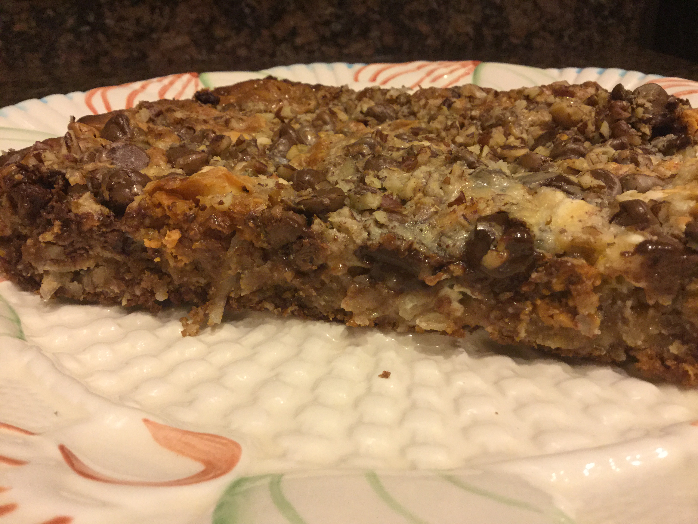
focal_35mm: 31
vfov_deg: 45.4
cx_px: 349
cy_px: 262
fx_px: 625
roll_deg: -1.4
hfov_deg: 58.4
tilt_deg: -25.6
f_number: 2.4
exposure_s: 1/15
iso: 200
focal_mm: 3.3
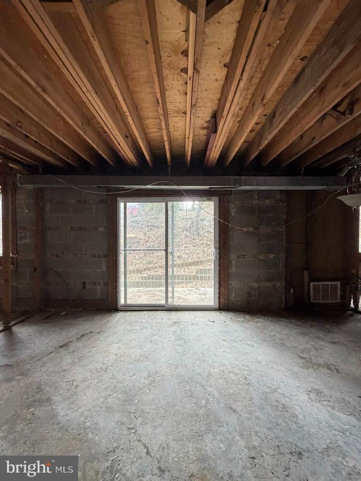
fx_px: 195
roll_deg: +0.7
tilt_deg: +1.2
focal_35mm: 14
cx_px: 180
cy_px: 240
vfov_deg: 102.1
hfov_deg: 85.7
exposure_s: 1/102
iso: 320
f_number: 2.2
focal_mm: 2.22
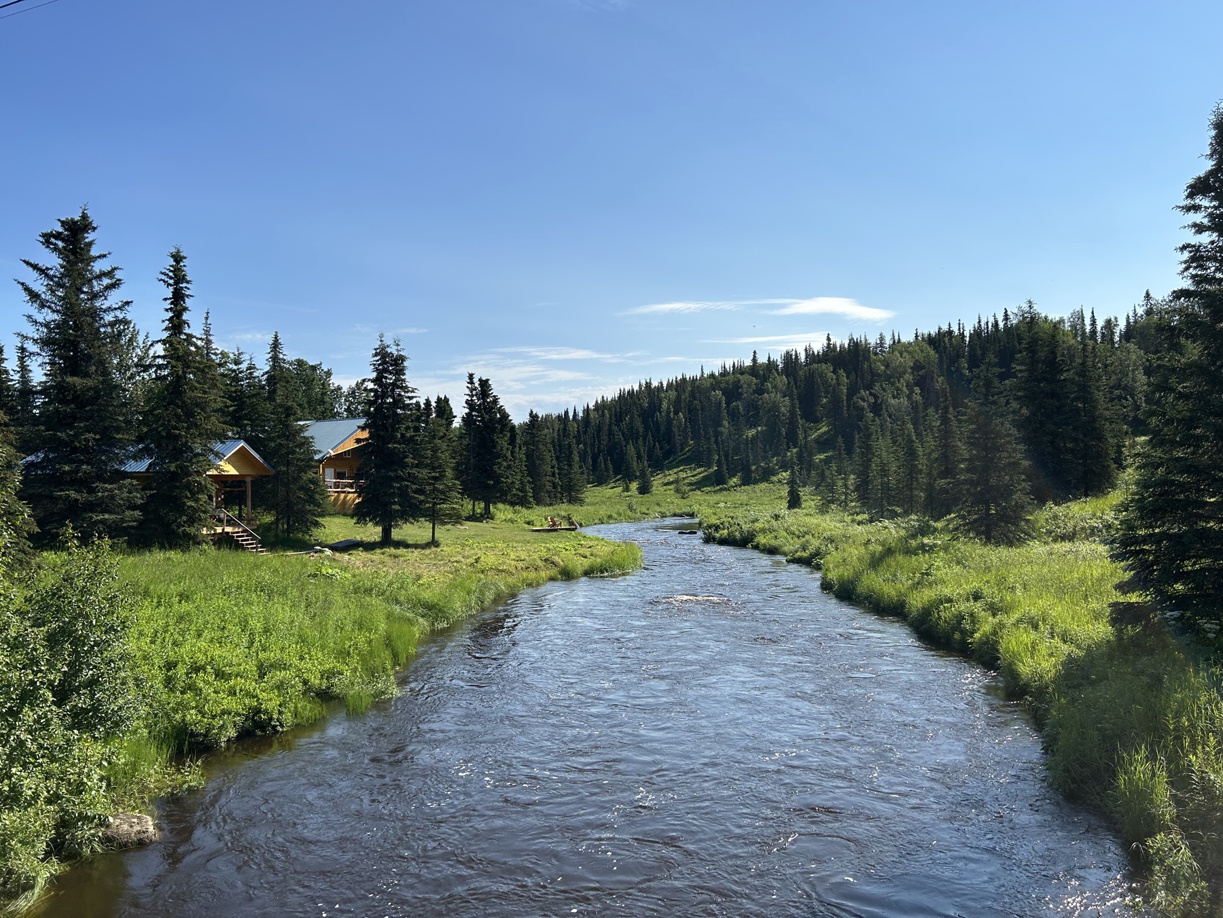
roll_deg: +1.2
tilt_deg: +1.7
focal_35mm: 26
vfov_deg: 53.1
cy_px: 459
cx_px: 612
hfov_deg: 67.3
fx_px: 919
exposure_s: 1/5587
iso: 50
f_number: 1.5
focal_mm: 5.7
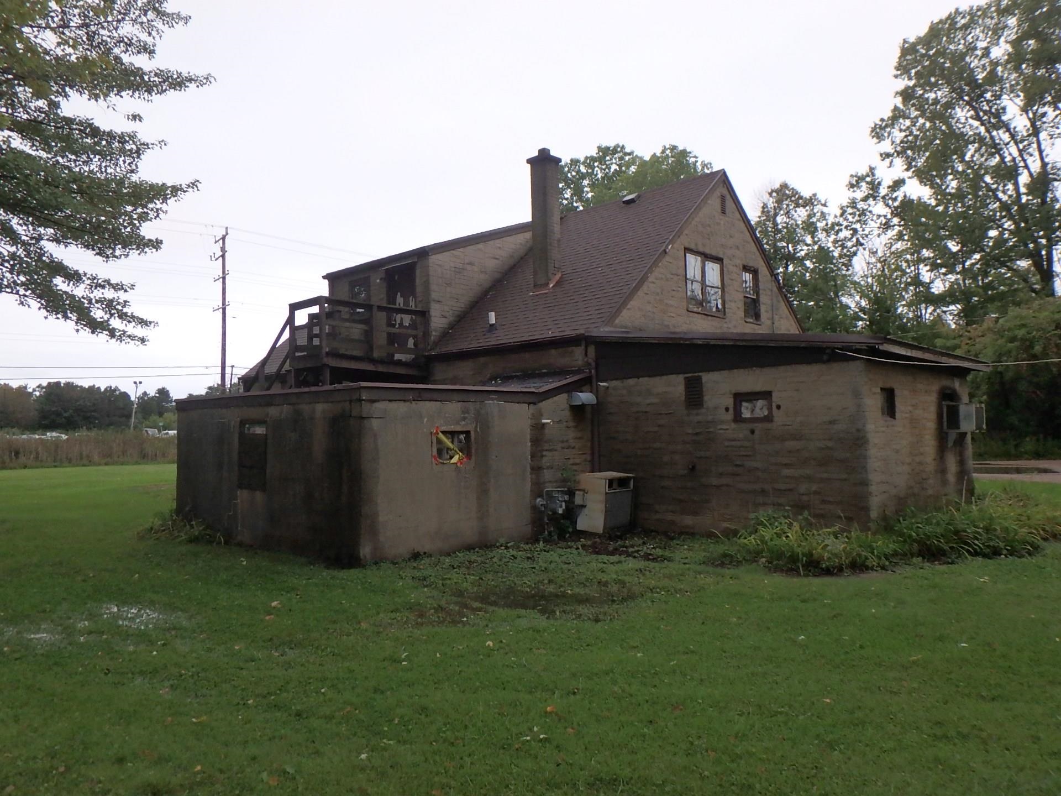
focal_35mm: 25
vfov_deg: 54.9
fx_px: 766
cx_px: 530
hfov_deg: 69.4
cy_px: 398
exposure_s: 1/30
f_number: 4.1
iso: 200
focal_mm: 4.5
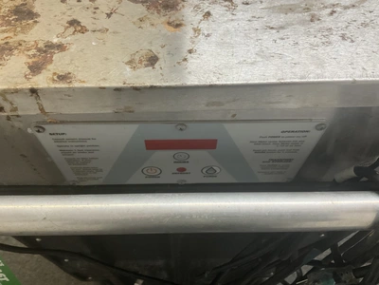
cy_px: 142
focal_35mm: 29
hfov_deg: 61.7
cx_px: 190
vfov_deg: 48.2
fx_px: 318
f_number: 1.8
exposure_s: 1/60
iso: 250
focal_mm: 3
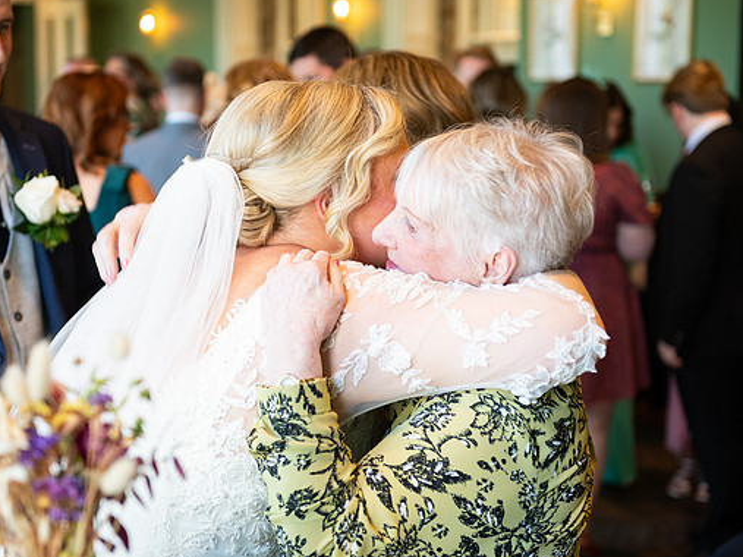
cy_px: 276
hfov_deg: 29.4
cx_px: 328
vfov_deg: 22.2
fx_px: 1416
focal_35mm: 66
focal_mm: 60
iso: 800
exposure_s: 1/160
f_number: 3.5
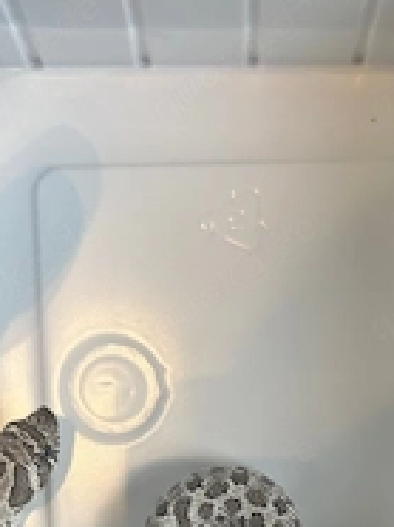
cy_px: 530
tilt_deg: -66.3
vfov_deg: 31.7
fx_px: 852
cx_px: 295
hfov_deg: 25.7
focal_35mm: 56
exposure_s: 1/100
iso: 50
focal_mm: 5.7
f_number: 1.5
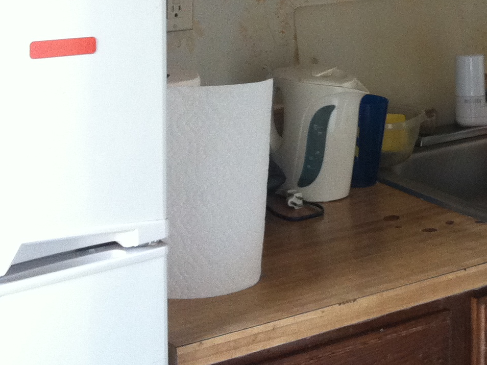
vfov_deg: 15.2
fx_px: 1336
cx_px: 382
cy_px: -28
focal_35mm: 95
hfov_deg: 20.4
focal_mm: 3.85
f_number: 2.8
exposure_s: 1/15
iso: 160
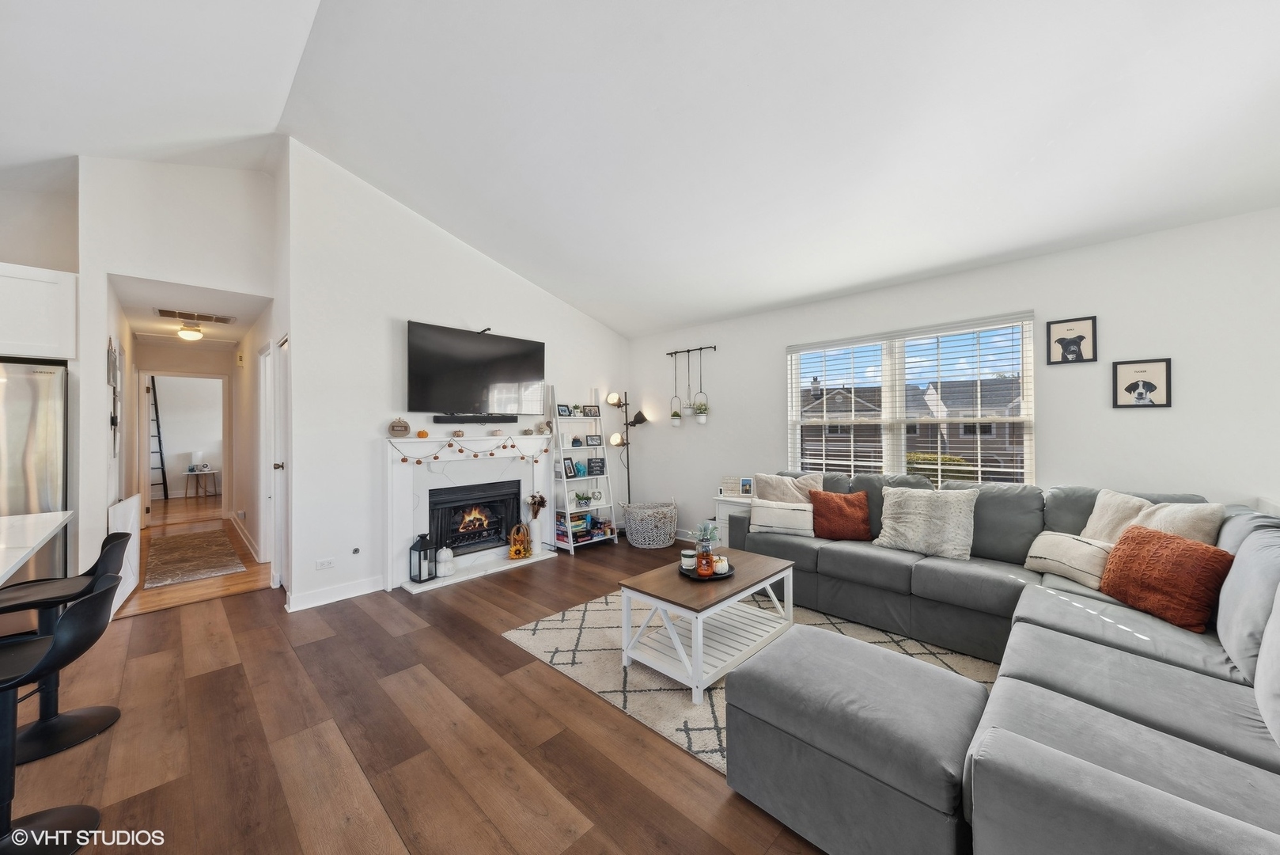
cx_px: 640
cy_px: 428
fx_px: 427
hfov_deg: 112.6
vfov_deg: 90.1
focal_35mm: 12
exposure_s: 1/20
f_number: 9
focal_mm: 12
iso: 200
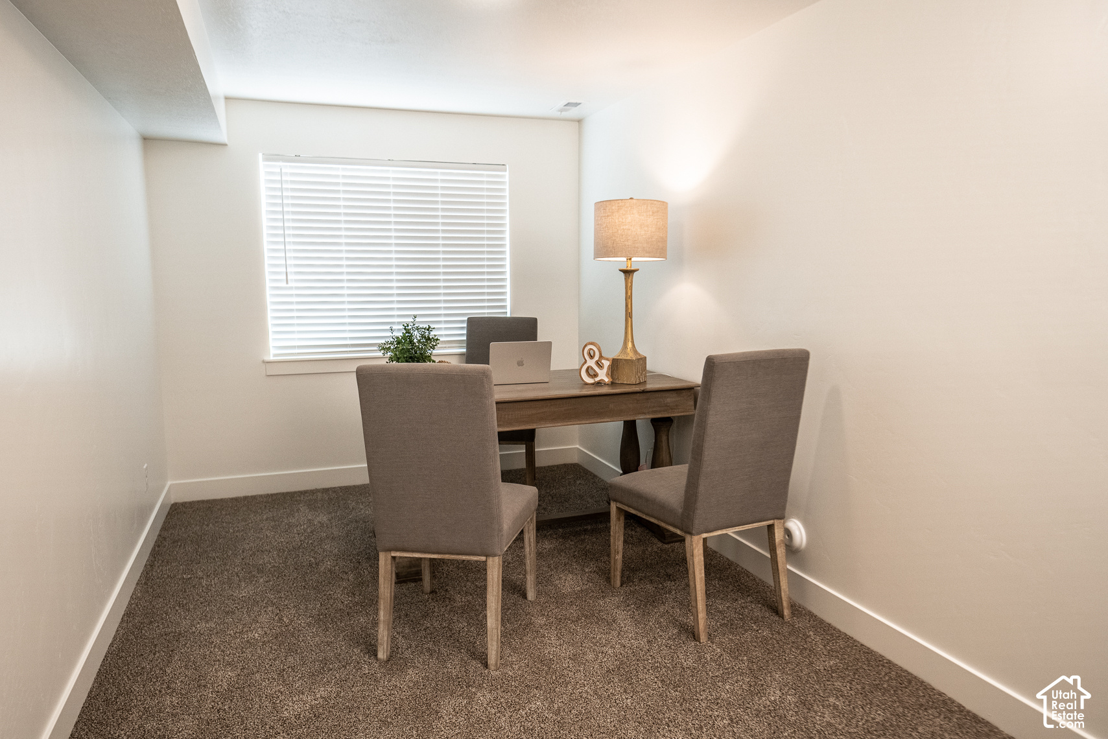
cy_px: 370
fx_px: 778
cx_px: 554
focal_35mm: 25
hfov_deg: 70.9
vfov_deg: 50.8
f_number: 4
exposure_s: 1/320
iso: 3200
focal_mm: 24
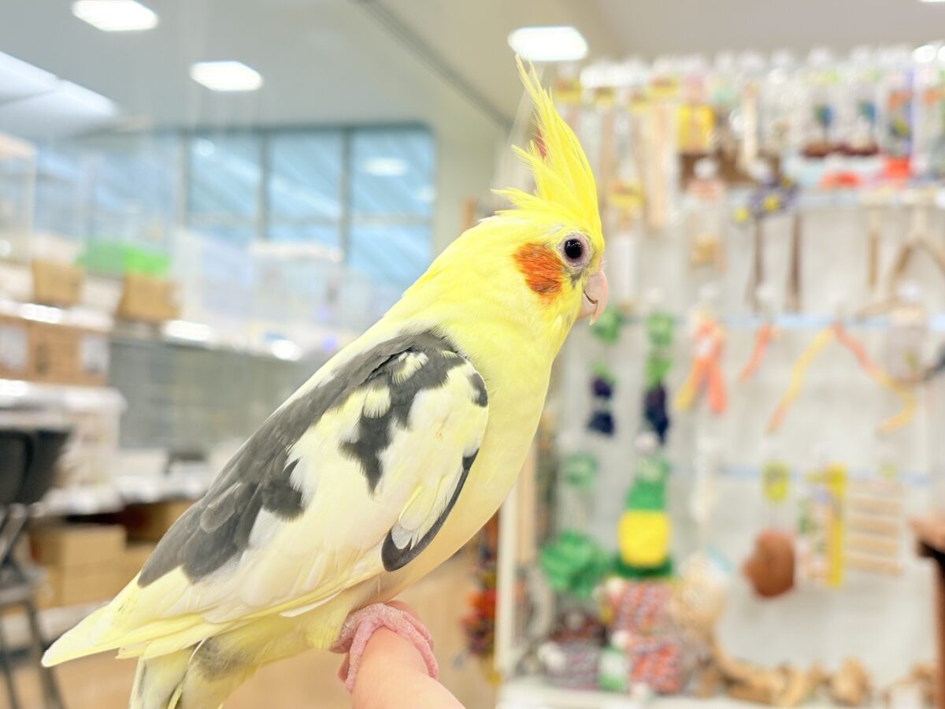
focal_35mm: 52
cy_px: 354
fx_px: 1420
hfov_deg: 36.8
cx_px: 472
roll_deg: -1.2
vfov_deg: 28.0
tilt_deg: +3.9
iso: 40
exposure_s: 1/50
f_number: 1.6
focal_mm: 5.96
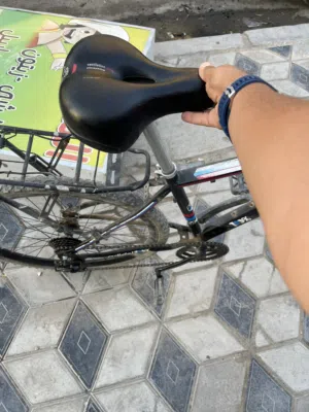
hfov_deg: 54.9
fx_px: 298
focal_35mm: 25
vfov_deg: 69.4
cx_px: 154
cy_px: 206
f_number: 1.6
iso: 32
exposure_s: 1/121
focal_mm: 5.1
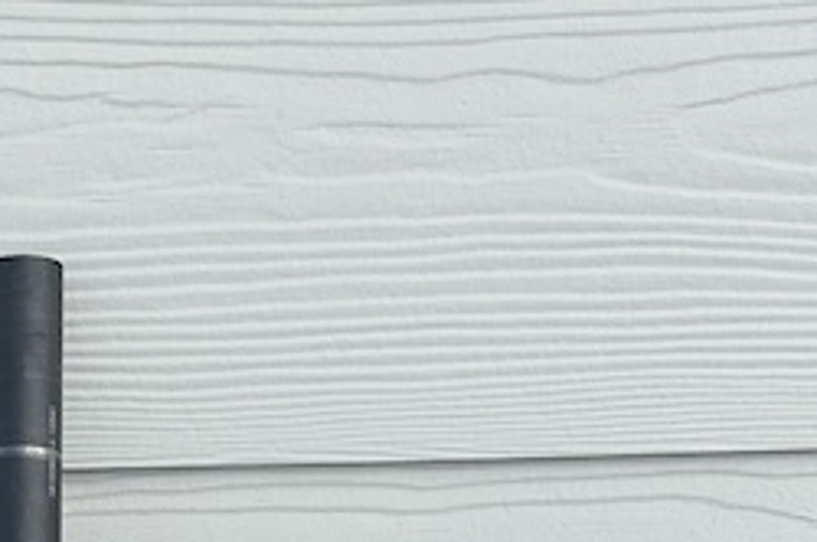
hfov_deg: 12.8
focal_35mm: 160
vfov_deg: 7.9
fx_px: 3626
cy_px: 1293
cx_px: 78
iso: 64
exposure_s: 1/1264
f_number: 1.78
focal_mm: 6.76
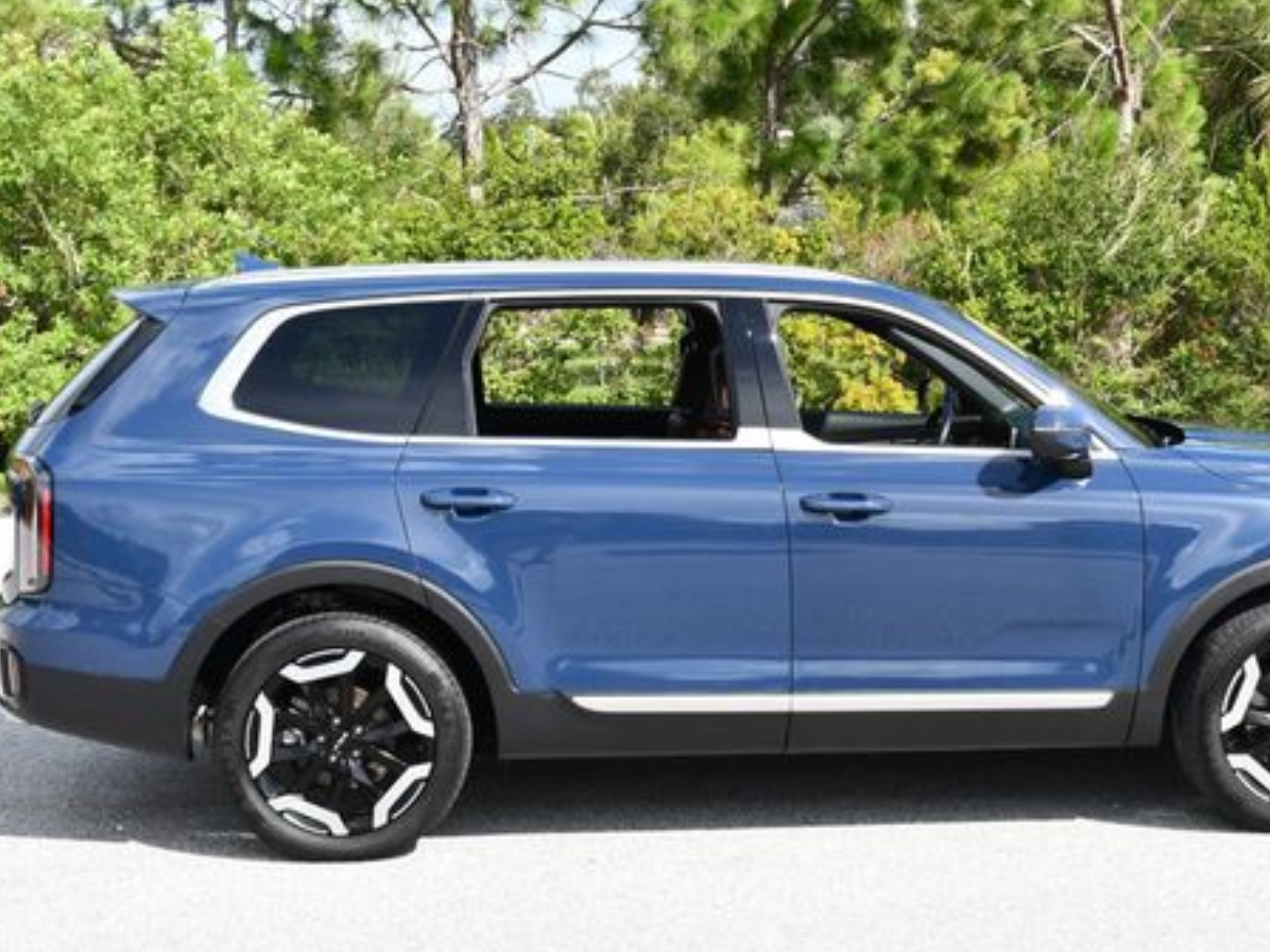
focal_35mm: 66
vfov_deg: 22.2
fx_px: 2421
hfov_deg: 29.3
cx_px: 777
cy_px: 416
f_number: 8
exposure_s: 1/250
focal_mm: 24
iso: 180
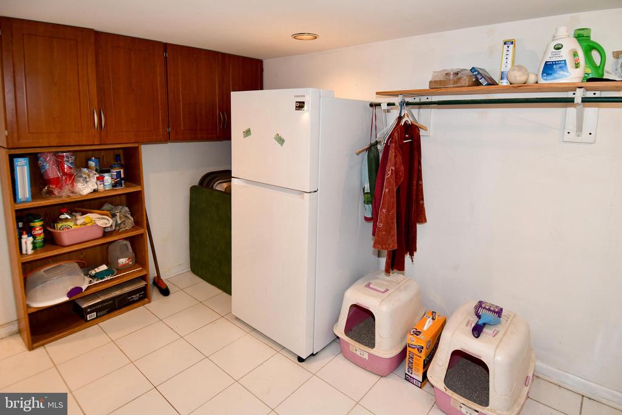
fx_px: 311
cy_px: 208
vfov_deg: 67.4
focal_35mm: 18
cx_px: 311
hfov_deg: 90.0
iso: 1250
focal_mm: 12
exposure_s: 1/60
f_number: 4
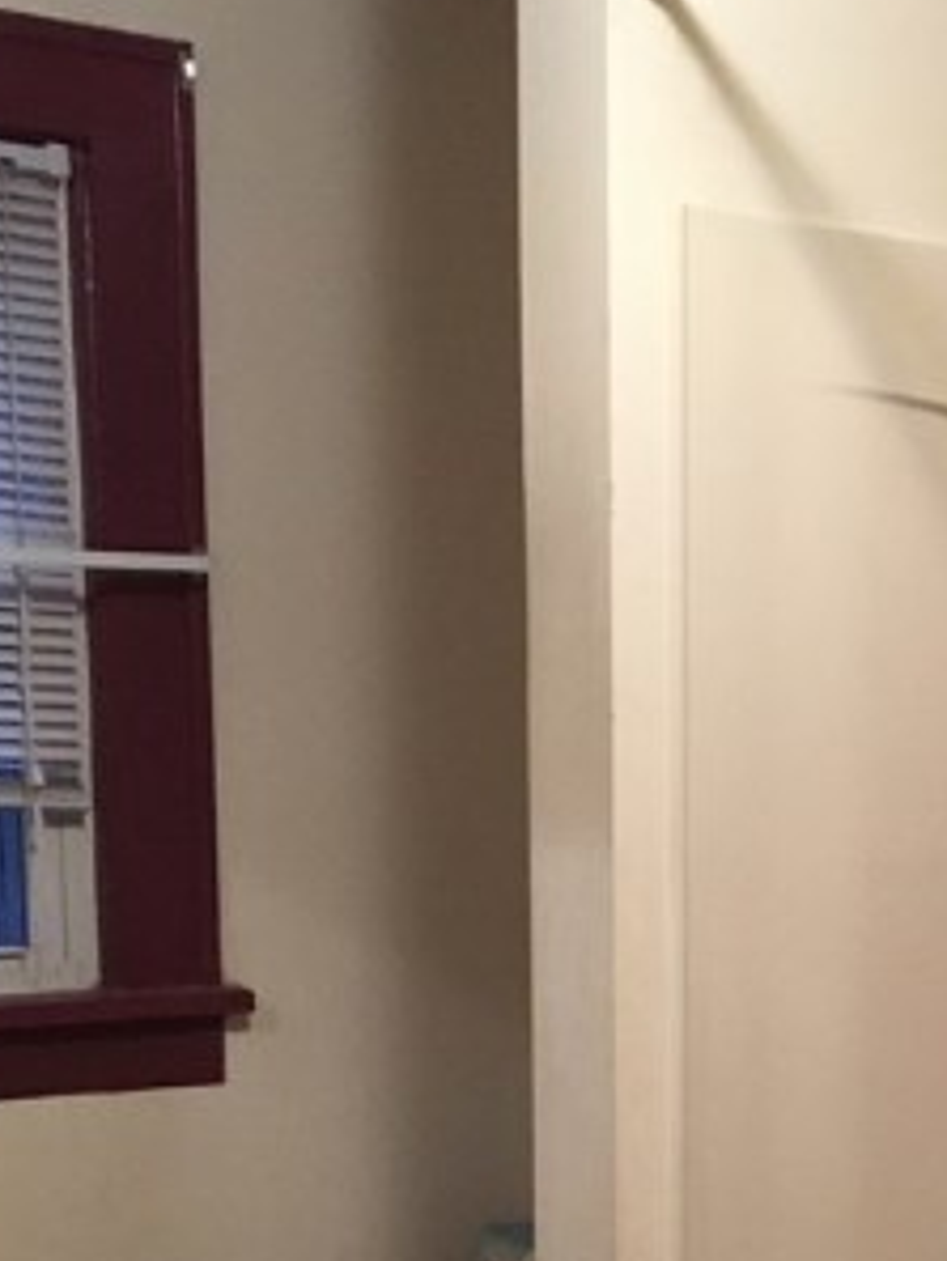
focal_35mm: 75
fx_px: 2734
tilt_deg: -12.3
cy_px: 1291
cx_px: 955
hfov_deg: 19.1
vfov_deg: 24.7
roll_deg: +0.9
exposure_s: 1/30
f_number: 2.2
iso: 200
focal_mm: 4.15
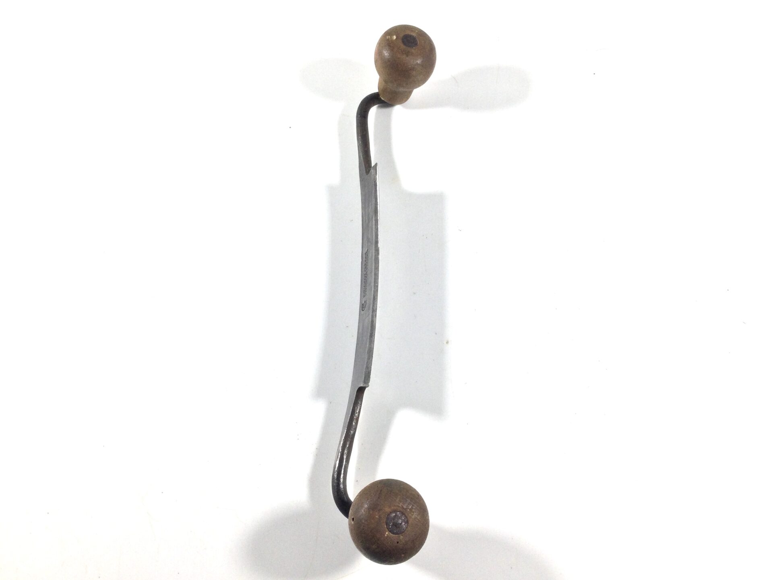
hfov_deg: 58.4
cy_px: 290
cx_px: 386
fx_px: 692
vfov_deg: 45.4
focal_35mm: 31
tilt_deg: -66.9
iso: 32
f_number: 2.4
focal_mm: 3.3
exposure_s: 1/100
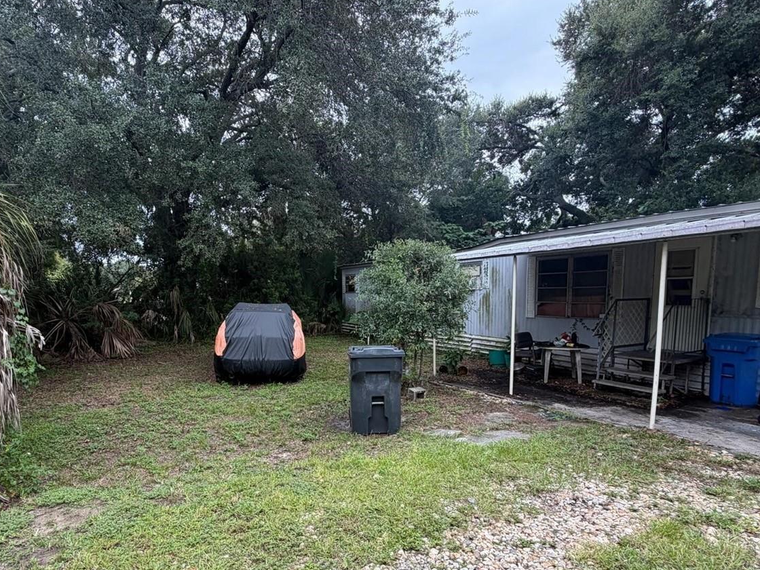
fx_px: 439
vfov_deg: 65.4
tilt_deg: -6.0
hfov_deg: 81.3
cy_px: 338
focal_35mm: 20
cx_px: 326
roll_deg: +0.4
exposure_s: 1/183
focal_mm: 2.22
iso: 40
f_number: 2.2
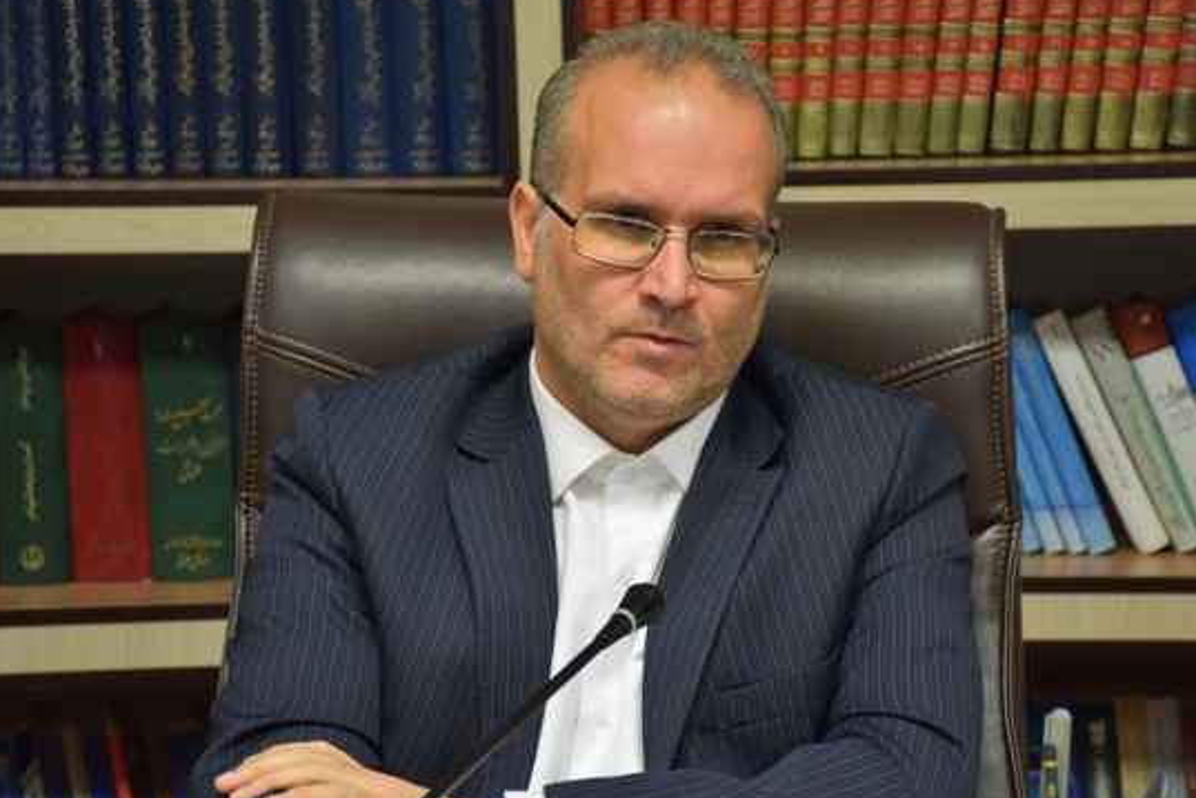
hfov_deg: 17.5
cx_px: 658
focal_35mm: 117
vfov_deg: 11.7
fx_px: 3888
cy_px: 380
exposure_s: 1/60
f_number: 5
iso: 800
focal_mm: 70
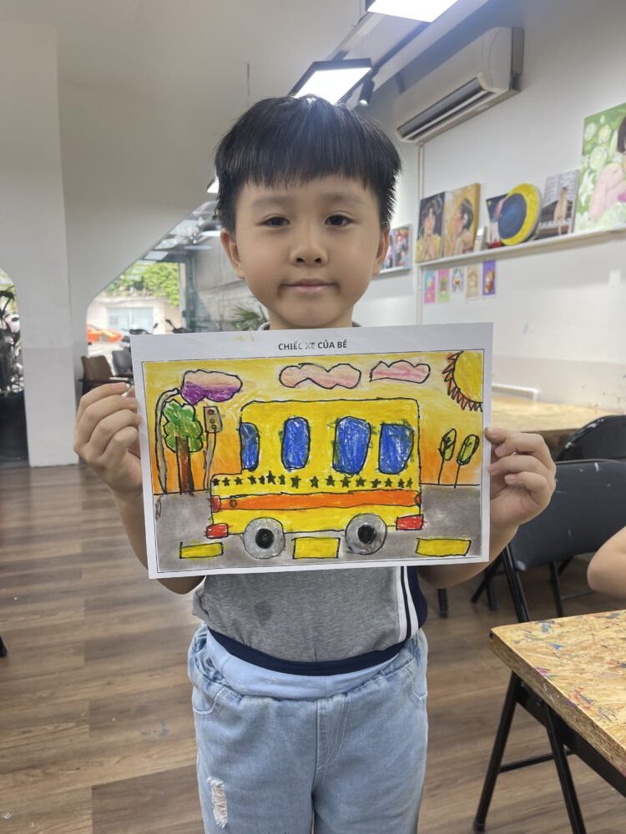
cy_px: 417
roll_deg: +0.2
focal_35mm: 25
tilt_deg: -7.9
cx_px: 313
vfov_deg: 69.4
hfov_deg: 54.9
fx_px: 603
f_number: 1.6
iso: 40
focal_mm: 5.1
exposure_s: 1/100
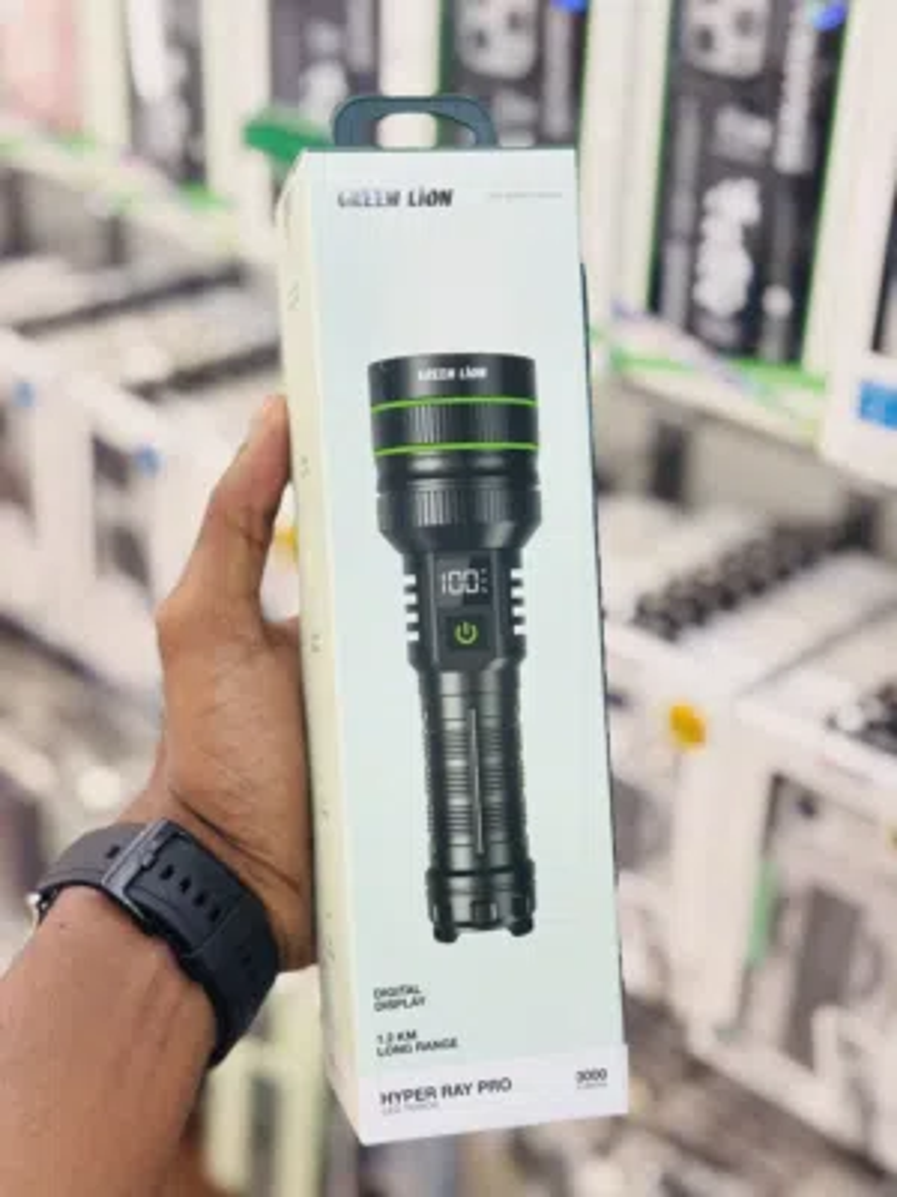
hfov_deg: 28.0
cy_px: 598
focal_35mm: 52
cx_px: 448
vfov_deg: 36.8
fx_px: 1797
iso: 32
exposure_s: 1/50
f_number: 1.6
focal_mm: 5.96
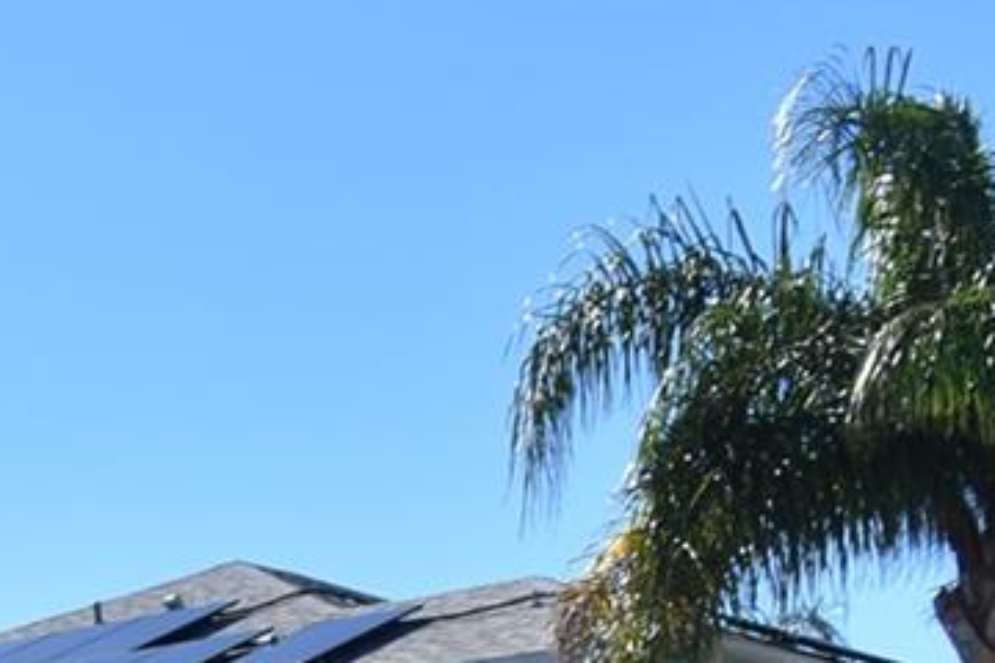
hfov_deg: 15.1
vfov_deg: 10.6
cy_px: 1276
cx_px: -702
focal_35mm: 120
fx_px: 3316
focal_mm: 18
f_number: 8
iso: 100
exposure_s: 1/250
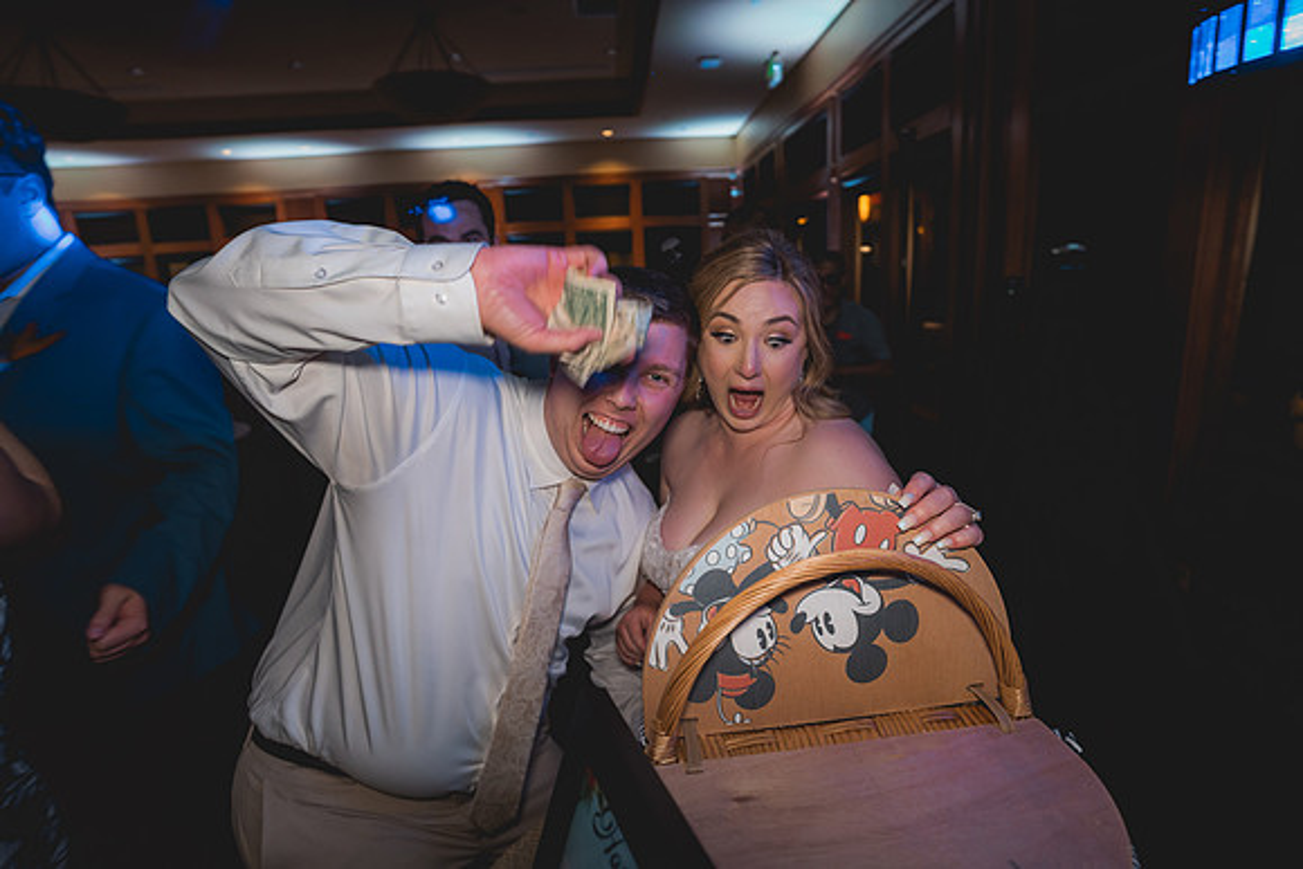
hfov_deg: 90.0
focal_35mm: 18
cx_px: 652
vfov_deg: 67.4
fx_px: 652
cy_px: 434
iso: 1250
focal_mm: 18
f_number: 2.8
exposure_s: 1/50
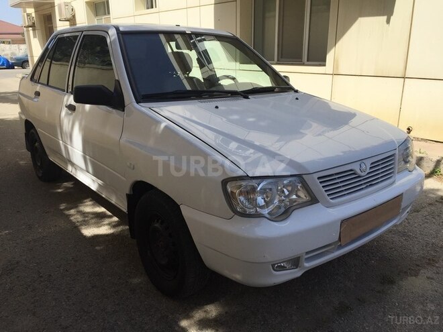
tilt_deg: -16.4
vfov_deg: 48.2
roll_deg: -2.1
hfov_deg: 61.7
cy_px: 166
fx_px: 371
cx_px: 222
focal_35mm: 29
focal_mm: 4.15
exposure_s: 1/1883
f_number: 2.2
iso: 32
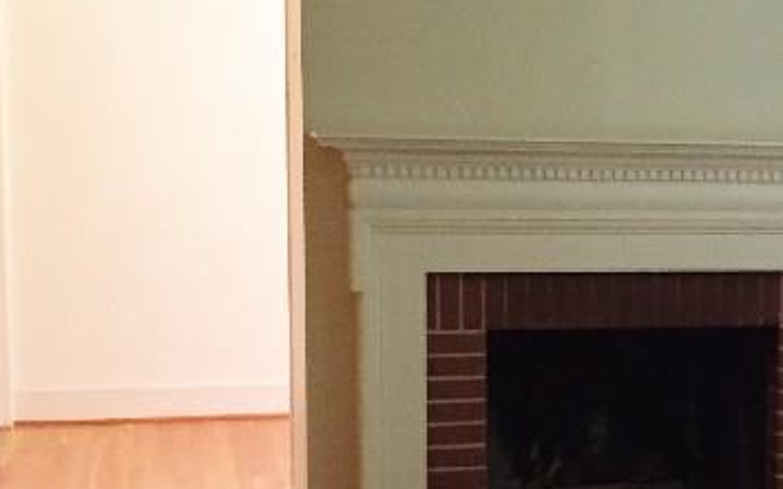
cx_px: 845
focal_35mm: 89
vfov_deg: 14.6
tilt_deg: -7.3
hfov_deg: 22.1
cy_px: 347
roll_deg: -1.0
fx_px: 1899
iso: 250
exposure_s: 1/30
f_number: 2.2
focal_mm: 4.15
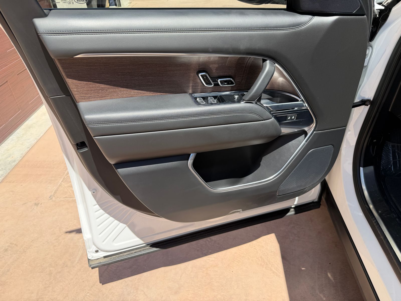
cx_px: 200
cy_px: 150
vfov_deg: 56.8
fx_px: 278
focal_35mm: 24
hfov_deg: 71.6
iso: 80
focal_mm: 6.76
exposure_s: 1/1493
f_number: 1.78
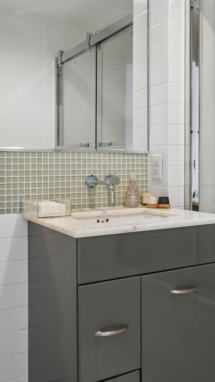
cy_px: 180
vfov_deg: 52.7
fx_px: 385
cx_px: 127
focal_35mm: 38
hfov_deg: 31.1
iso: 400
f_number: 8
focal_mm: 16
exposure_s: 1/6
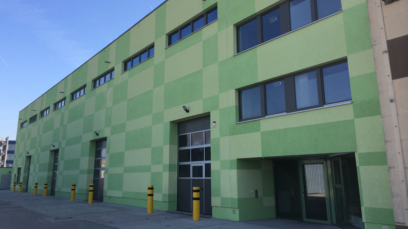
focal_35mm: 33
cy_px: 92
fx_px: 357
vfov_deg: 35.5
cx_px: 202
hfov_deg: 59.5
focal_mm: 4.12
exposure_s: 1/1282
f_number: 2.2
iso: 40
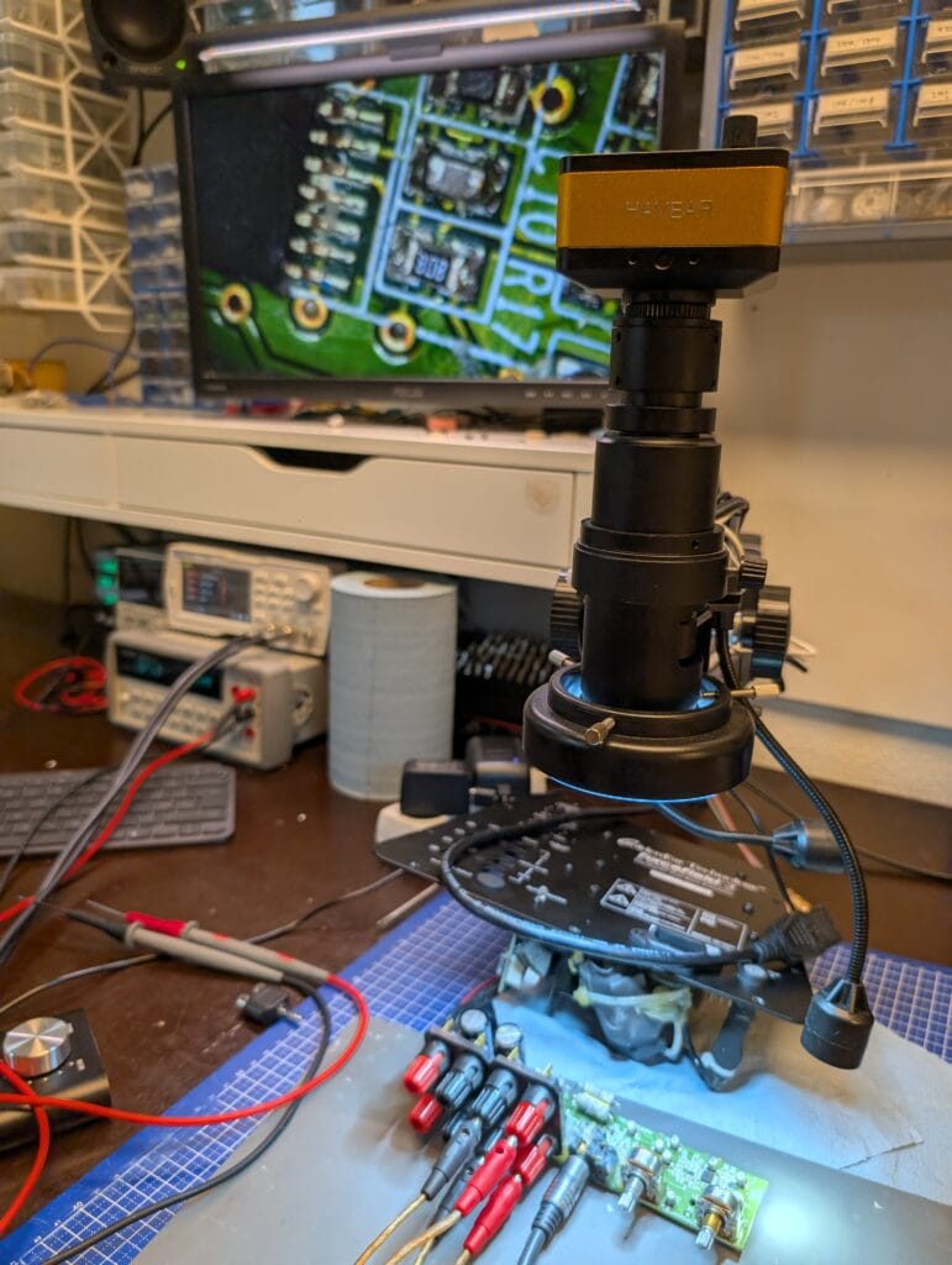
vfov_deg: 71.5
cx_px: 476
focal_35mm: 24
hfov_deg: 56.9
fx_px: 878
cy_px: 632
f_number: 1.68
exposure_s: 1/459
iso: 21
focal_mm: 6.9
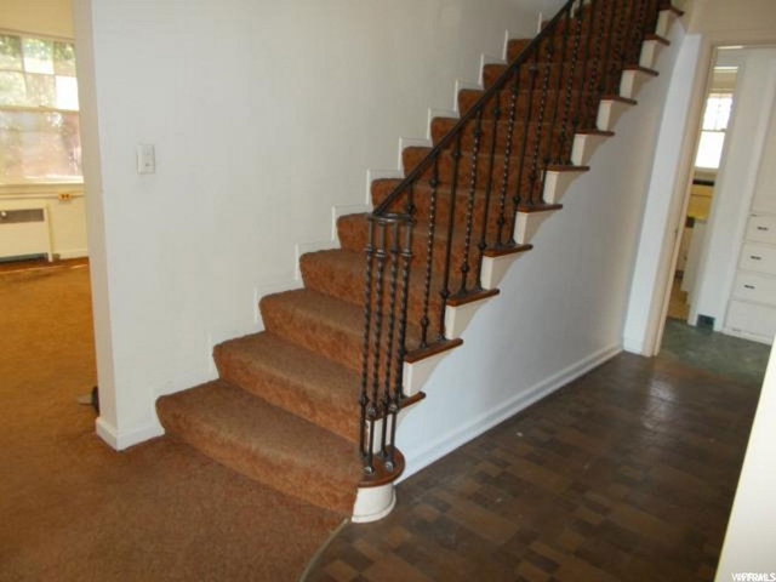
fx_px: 583
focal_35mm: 26
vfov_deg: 53.1
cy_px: 291
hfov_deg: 67.3
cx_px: 388
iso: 200
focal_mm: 4.6
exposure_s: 1/25
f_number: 3.2
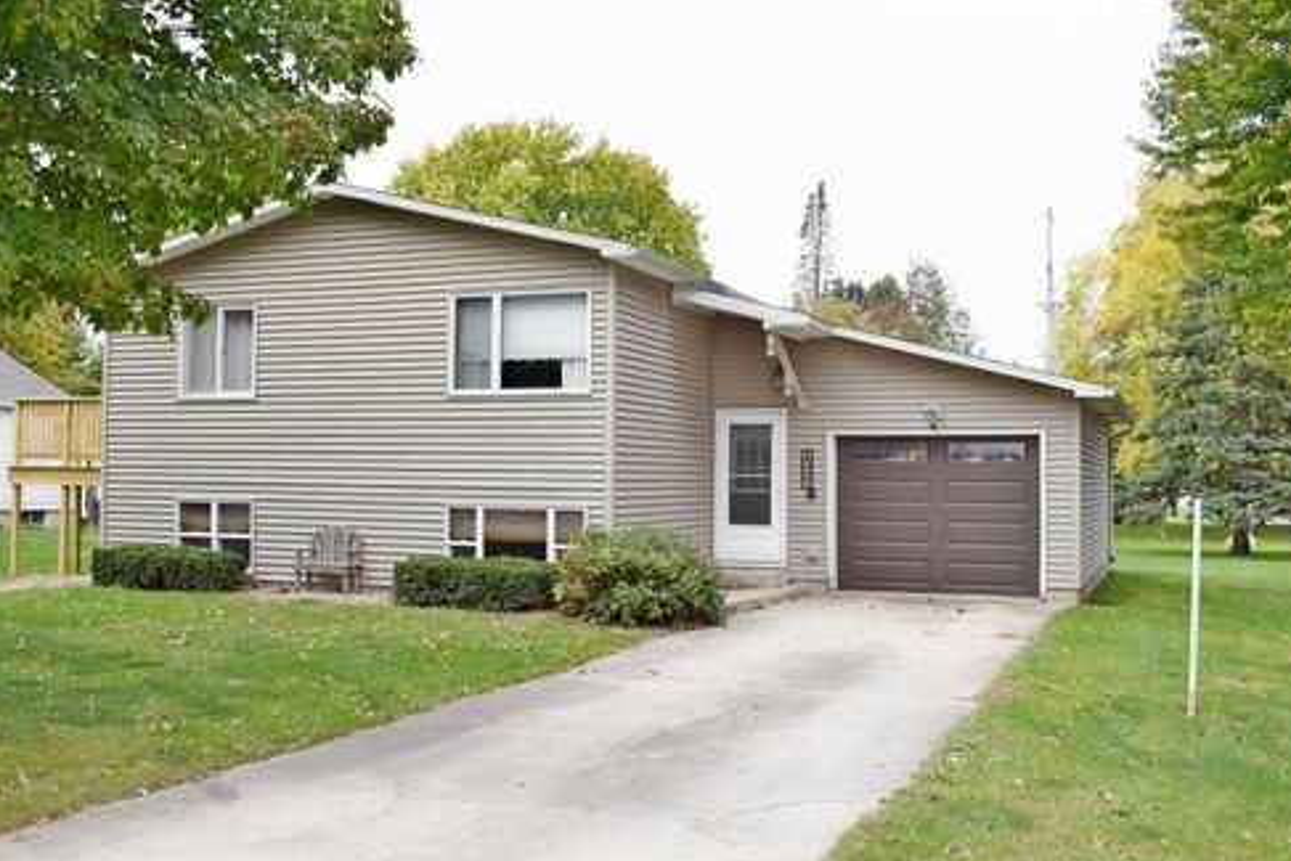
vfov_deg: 36.0
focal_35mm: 37
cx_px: 636
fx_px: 1327
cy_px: 437
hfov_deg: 51.9
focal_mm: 24
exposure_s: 1/200
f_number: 7.1
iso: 100
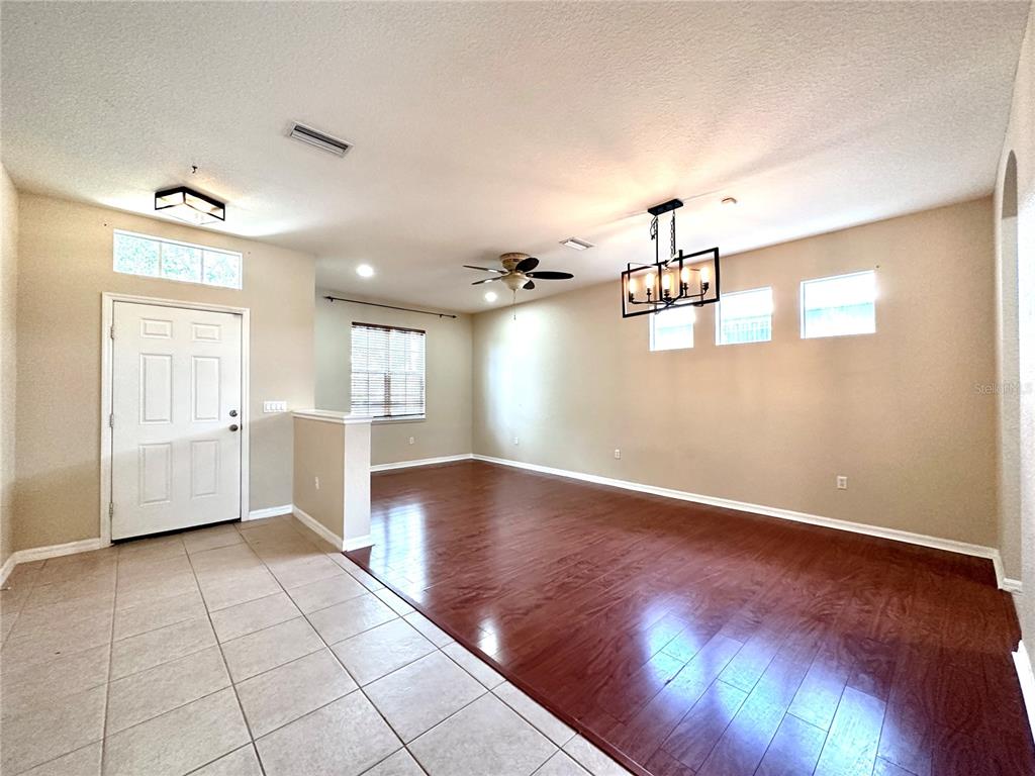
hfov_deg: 102.1
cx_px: 518
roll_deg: +0.1
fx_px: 419
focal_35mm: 14
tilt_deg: +0.2
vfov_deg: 85.7
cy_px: 388
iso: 320
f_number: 2.2
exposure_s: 1/120
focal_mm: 2.22
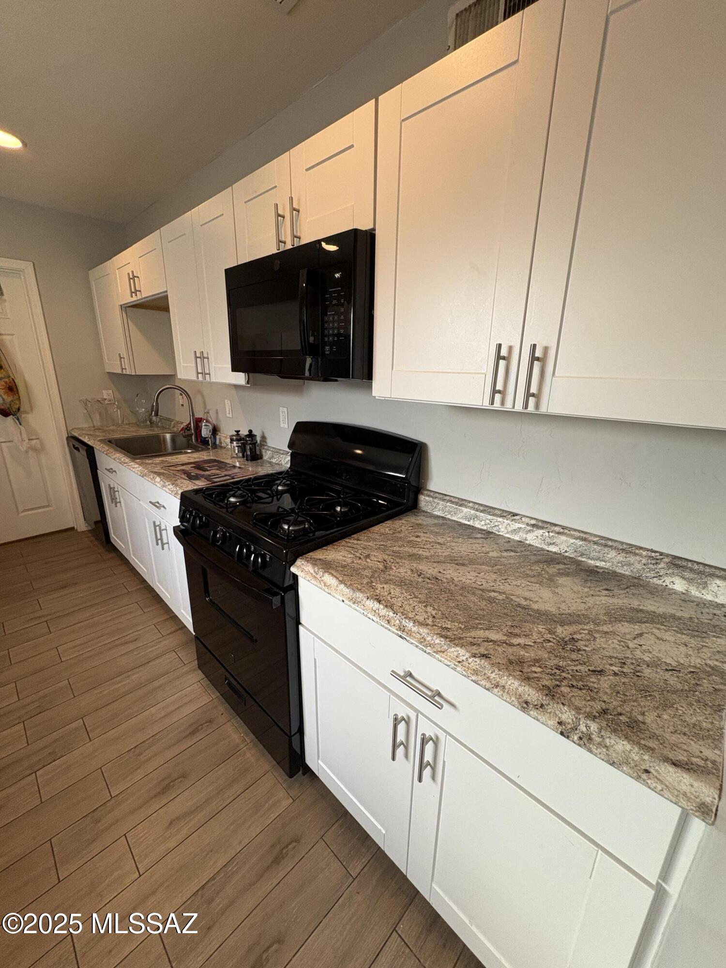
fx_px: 391
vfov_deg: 102.1
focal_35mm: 14
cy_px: 484
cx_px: 363
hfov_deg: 85.7
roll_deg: -1.0
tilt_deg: -16.6
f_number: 2.2
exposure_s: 1/120
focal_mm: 2.22
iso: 200
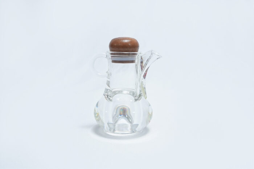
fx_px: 303
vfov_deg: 31.2
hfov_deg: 45.4
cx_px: 127
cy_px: 84
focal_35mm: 43
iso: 2500
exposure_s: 1/160
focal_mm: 29
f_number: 9
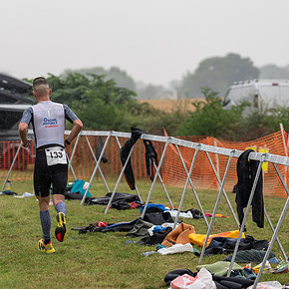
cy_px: 165
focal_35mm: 221
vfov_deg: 7.9
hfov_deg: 7.9
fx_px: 2087
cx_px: 51
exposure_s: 1/1000
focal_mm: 130
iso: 160
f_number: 3.2
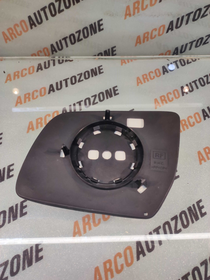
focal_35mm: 17
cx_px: 105
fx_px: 138
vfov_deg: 91.1
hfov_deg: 74.7
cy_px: 140
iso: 91
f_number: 1.79
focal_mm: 4.74
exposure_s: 1/33
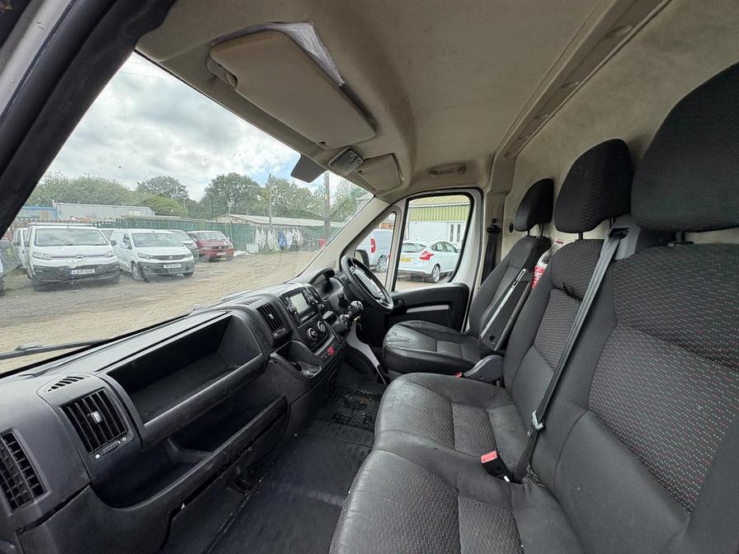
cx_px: 370
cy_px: 277
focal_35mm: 14
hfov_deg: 102.1
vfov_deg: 85.7
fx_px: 299
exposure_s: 1/334
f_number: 2.2
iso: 50
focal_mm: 2.22
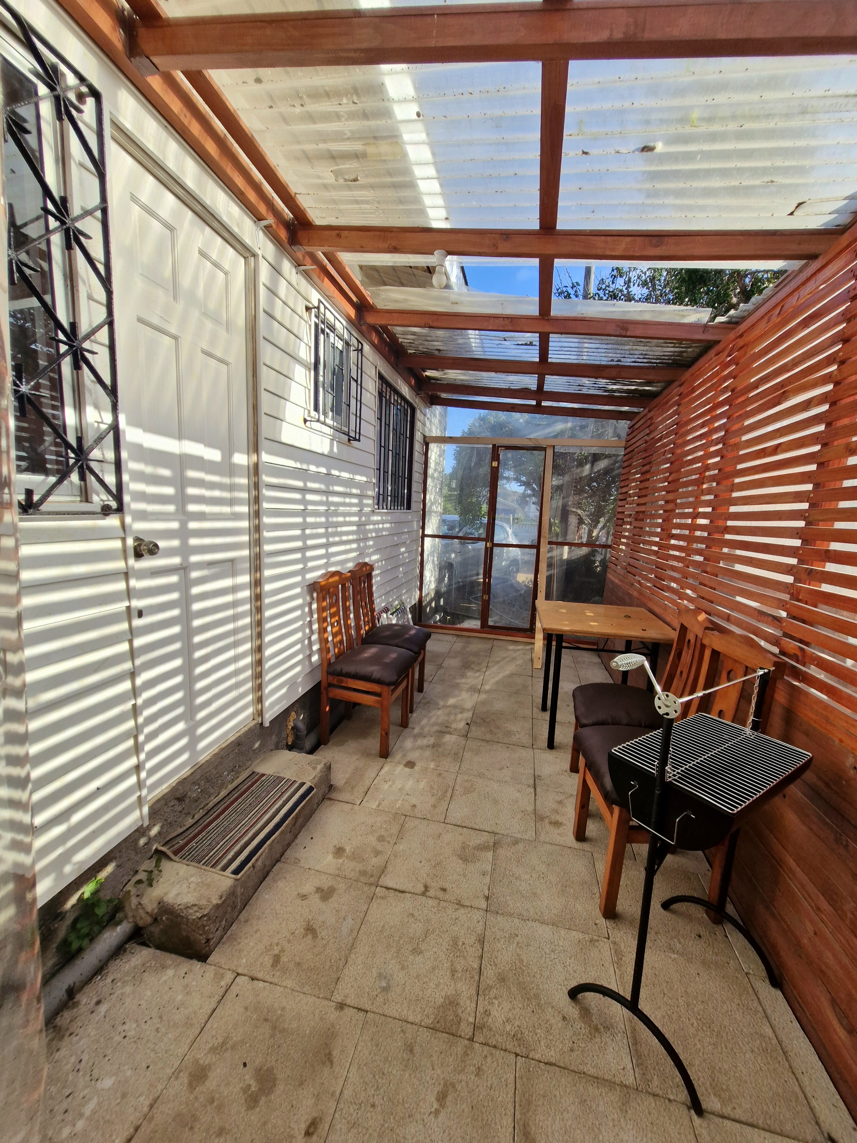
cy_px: 572
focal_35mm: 13
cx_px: 428
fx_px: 429
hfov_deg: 89.9
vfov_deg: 106.2
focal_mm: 1.74
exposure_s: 1/909
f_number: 2.2
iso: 50
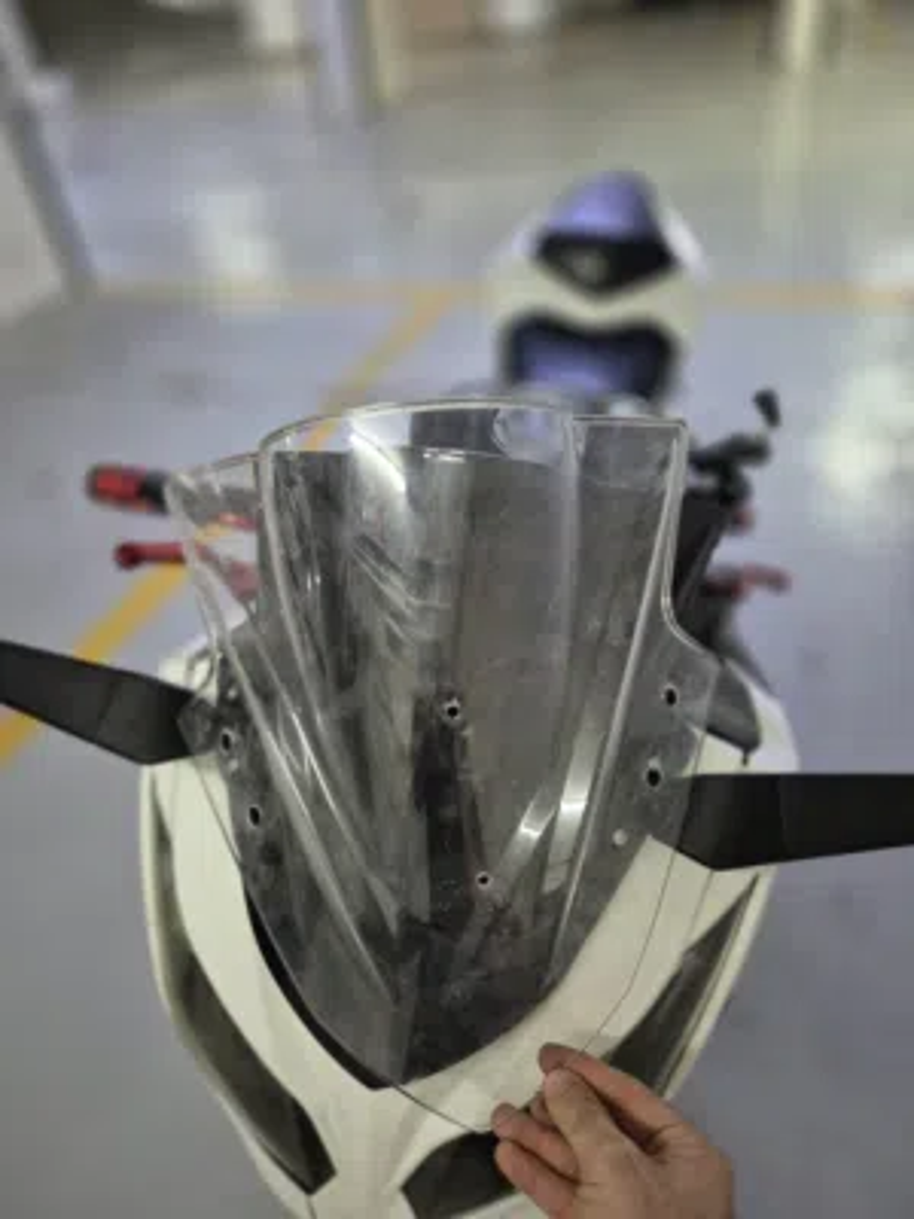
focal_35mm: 23
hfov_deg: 58.9
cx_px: 457
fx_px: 810
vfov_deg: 73.9
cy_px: 610
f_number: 1.8
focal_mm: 5.4
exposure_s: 1/29
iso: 800
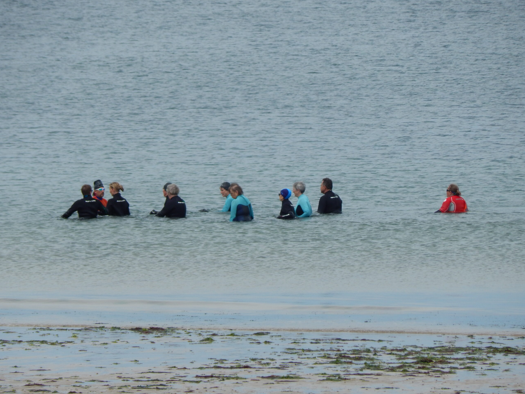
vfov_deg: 2.7
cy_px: 197
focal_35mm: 546
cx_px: 262
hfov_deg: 3.6
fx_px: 8280
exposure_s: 1/800
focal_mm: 97.9
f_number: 5.8
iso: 125
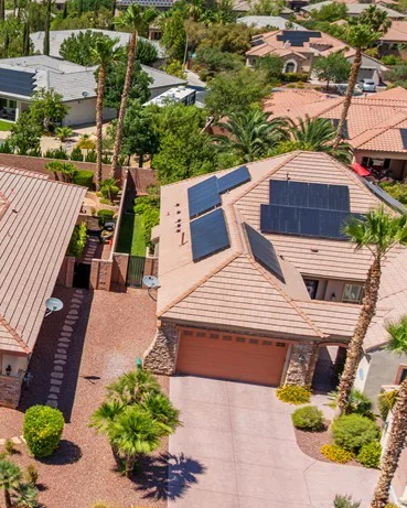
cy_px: 294
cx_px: -95
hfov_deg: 25.8
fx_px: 783
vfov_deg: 35.9
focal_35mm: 52
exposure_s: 1/160
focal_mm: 12.29
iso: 100
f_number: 2.8
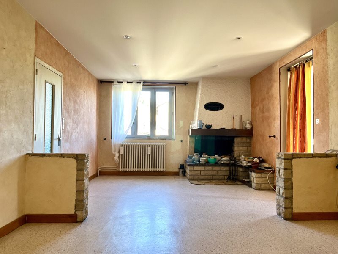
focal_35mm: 26
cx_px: 169
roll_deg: -0.4
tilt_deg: +0.8
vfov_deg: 53.1
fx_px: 254
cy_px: 127
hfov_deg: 67.3
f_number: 1.6
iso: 125
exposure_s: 1/103
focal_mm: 5.1
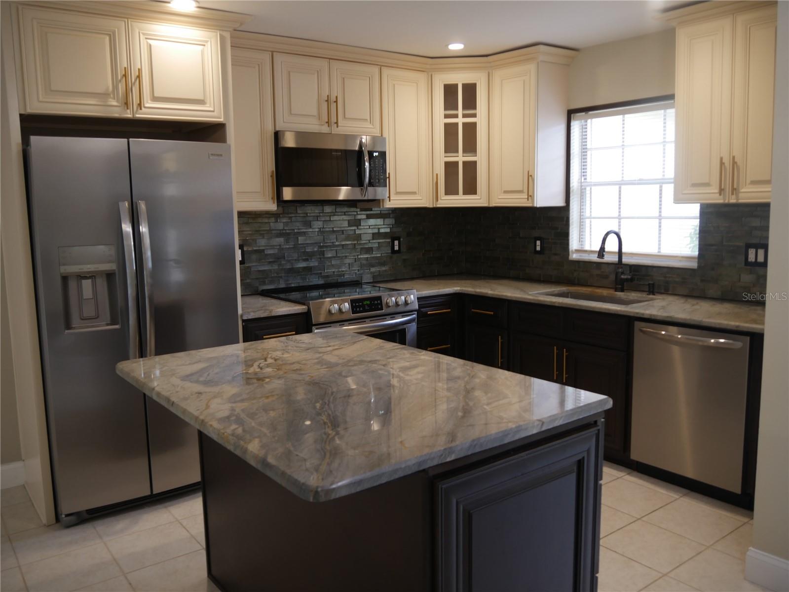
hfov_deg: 63.4
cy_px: 296
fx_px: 638
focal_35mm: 28
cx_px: 394
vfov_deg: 49.8
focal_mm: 14
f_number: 3.5
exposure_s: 1/60
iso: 500
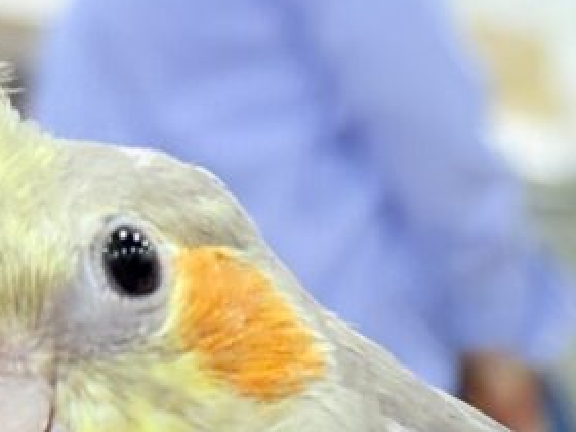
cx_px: 1084
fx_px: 3696
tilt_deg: -5.2
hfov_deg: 8.5
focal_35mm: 222
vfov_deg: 6.5
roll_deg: +0.5
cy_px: 831
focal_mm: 5.96
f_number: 1.6
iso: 125
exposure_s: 1/100
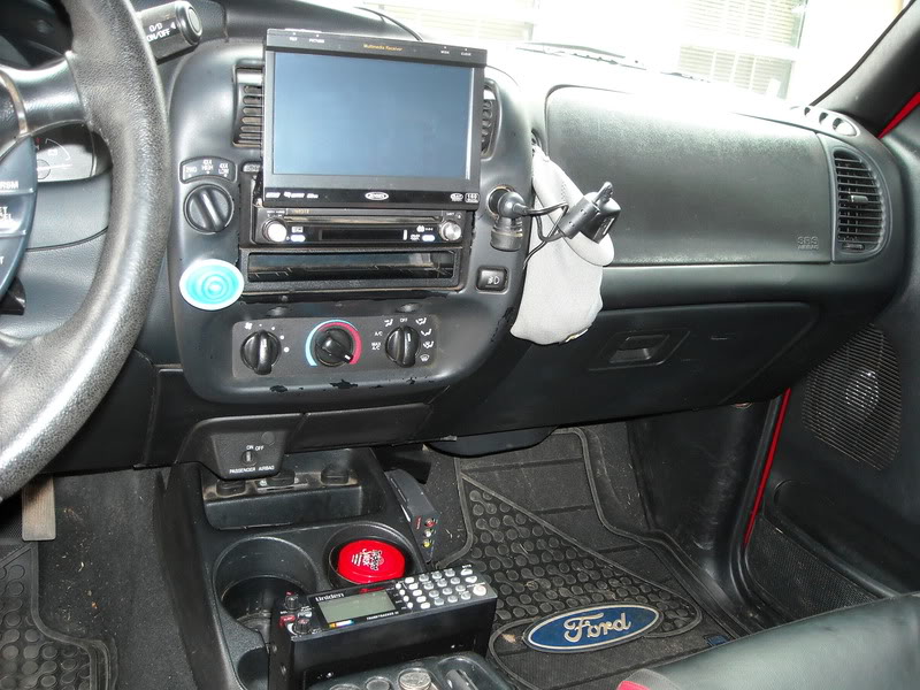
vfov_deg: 40.7
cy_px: 345
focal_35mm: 35
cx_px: 460
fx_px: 930
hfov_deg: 52.6
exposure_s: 1/60
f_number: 2.8
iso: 200
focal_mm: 5.7
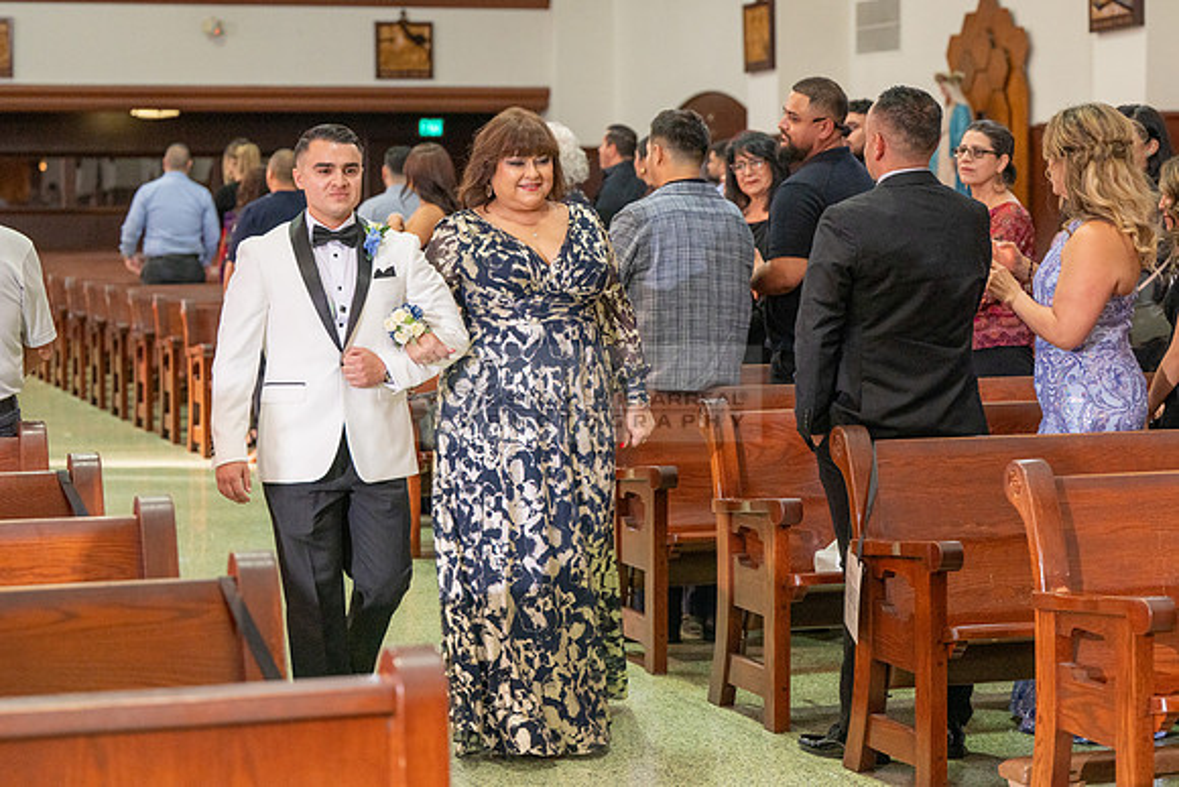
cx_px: 590
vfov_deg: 16.4
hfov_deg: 24.3
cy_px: 318
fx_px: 2734
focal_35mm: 83
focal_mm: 70
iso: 1000
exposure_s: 1/200
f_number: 3.2
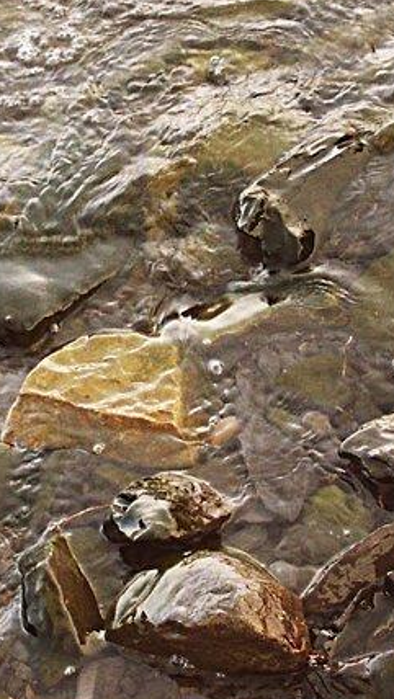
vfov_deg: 19.1
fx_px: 2079
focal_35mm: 112
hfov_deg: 10.8
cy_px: 299
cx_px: 203
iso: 125
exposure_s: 1/45
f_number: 3.6
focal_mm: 9.04
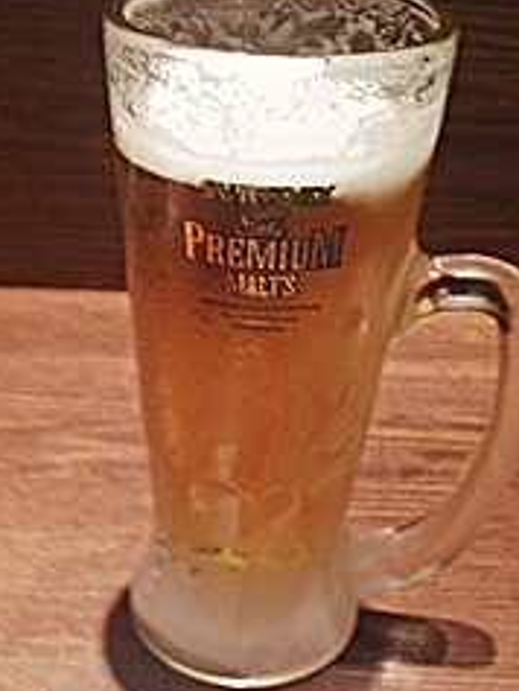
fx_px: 1178
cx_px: 190
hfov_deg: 24.8
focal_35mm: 59
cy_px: 548
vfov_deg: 31.9
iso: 64
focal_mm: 4.28
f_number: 2.4
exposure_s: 1/20
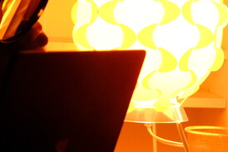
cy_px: -21
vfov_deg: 8.9
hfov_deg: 13.4
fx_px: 963
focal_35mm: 152
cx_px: 186
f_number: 2.8
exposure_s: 1/125
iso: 2500
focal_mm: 23
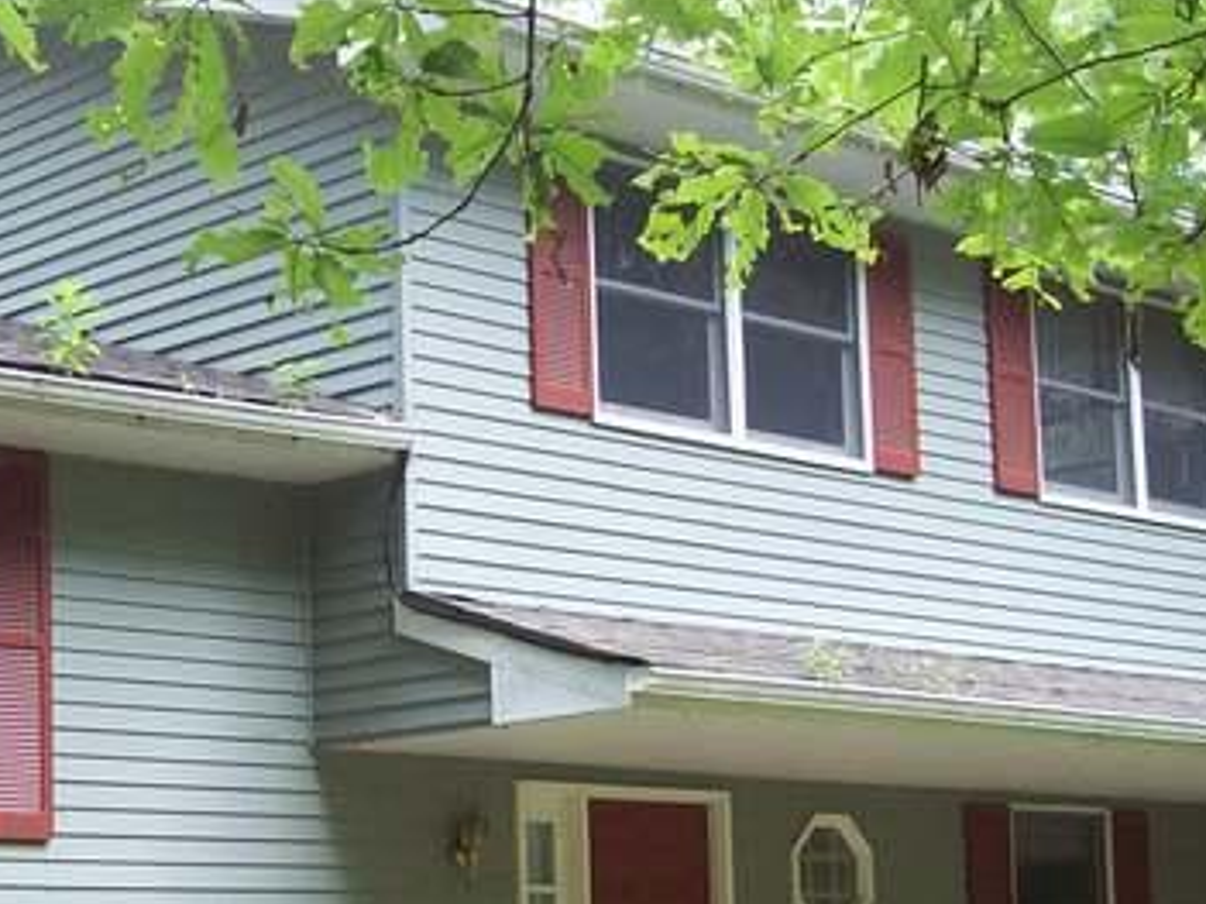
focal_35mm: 82
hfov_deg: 23.7
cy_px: 687
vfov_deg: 17.9
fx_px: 2856
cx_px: 402
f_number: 2.7
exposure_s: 1/111
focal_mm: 6
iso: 80
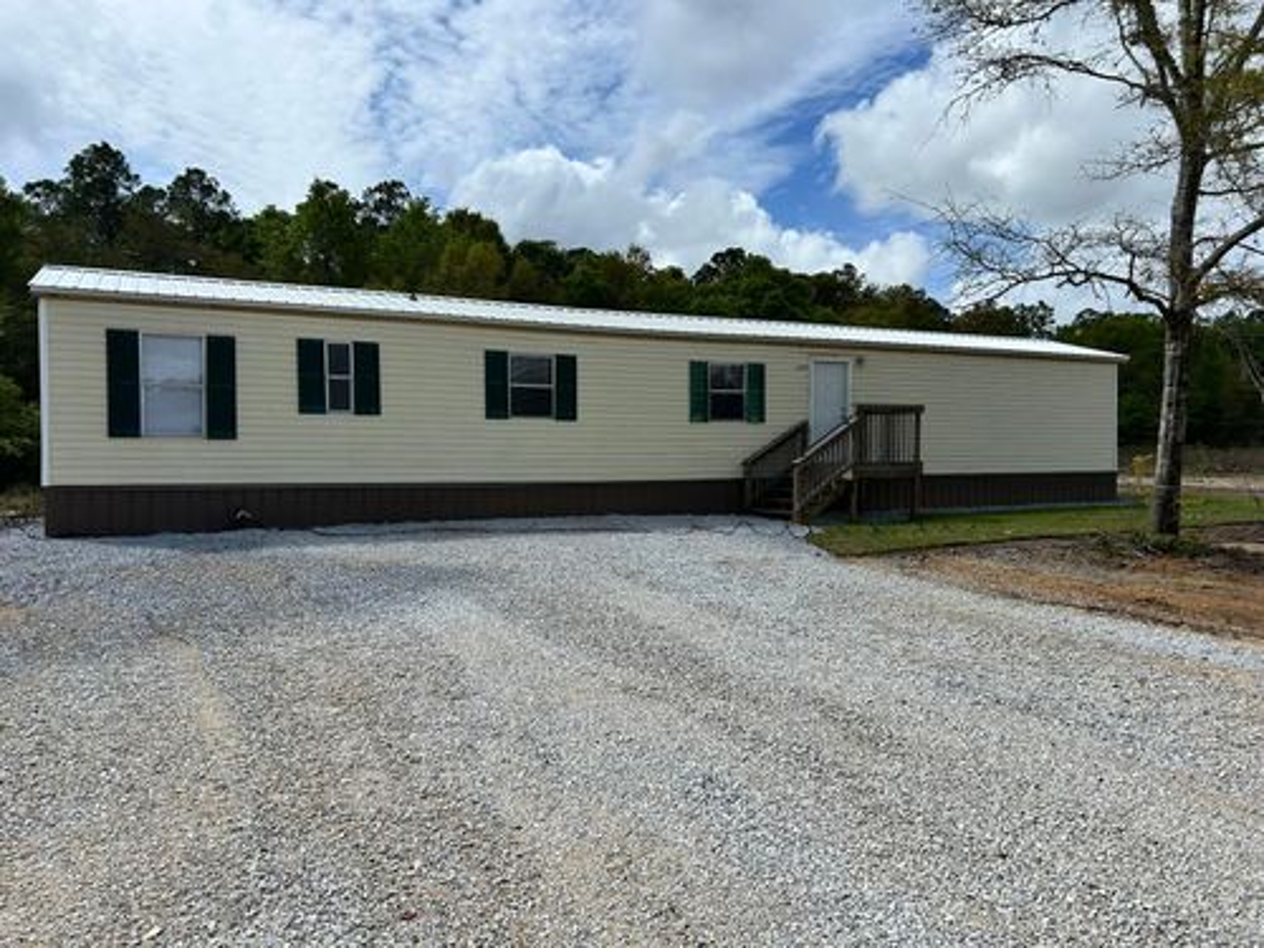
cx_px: 632
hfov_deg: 67.3
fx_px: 949
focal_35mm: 26
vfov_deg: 53.1
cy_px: 474
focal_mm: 5.7
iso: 50
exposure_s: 1/6211
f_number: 1.5
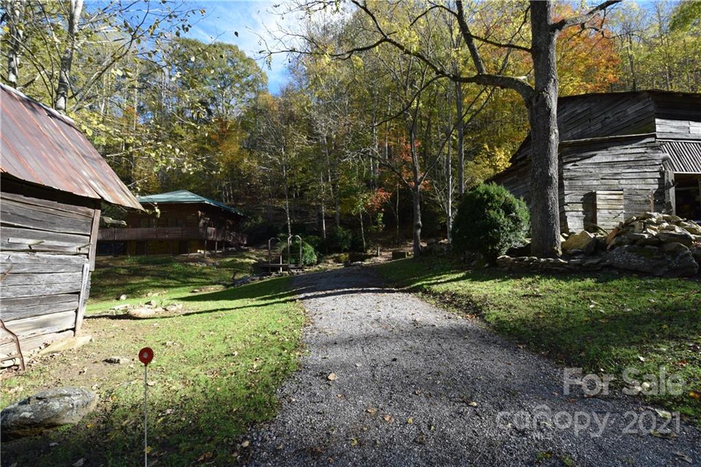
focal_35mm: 15
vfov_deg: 77.3
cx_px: 350
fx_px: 292
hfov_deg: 100.4
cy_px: 234
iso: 400
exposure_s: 1/250
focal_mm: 10
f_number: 8
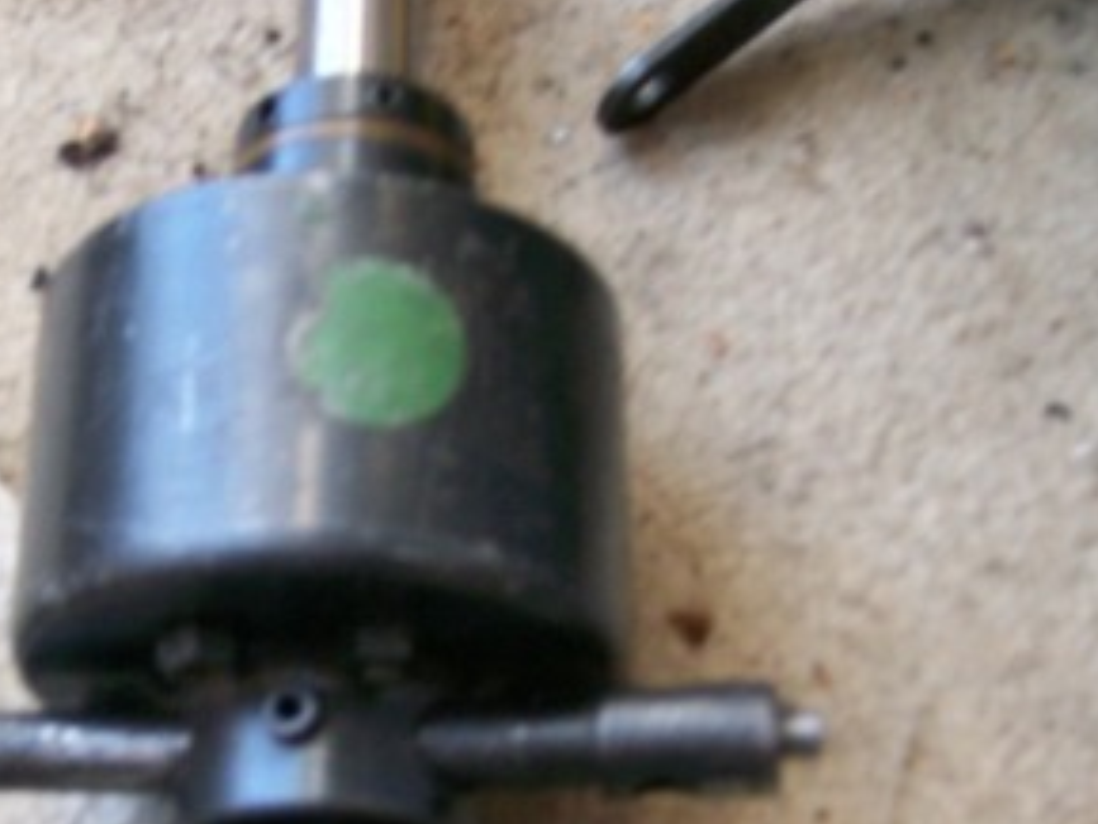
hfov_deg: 30.9
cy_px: 710
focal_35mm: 62
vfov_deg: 23.2
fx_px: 1967
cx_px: 346
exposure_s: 1/64
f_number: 2.8
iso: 200
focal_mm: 5.8
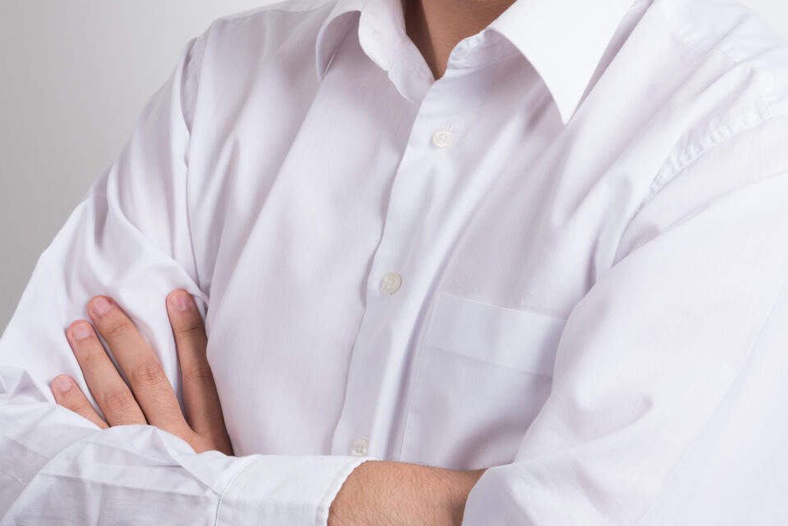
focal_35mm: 207
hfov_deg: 9.9
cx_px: 302
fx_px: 4532
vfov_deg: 6.6
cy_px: 113
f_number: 8
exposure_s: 1/100
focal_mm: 78
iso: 100
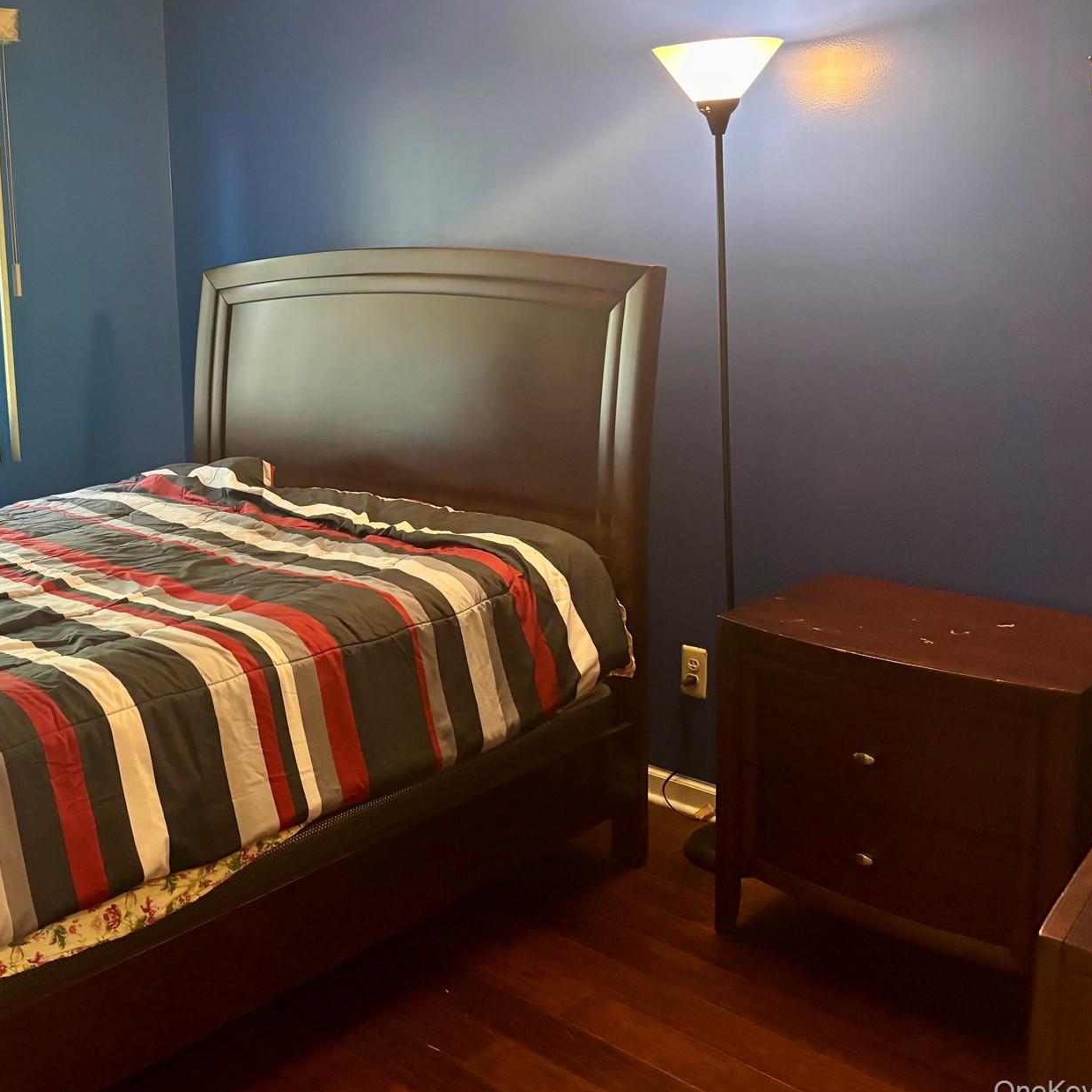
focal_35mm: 38
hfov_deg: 42.5
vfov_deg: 43.6
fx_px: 1356
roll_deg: +2.6
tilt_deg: -9.7
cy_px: 435
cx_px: 271
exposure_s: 1/40
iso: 400
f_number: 1.6
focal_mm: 5.96
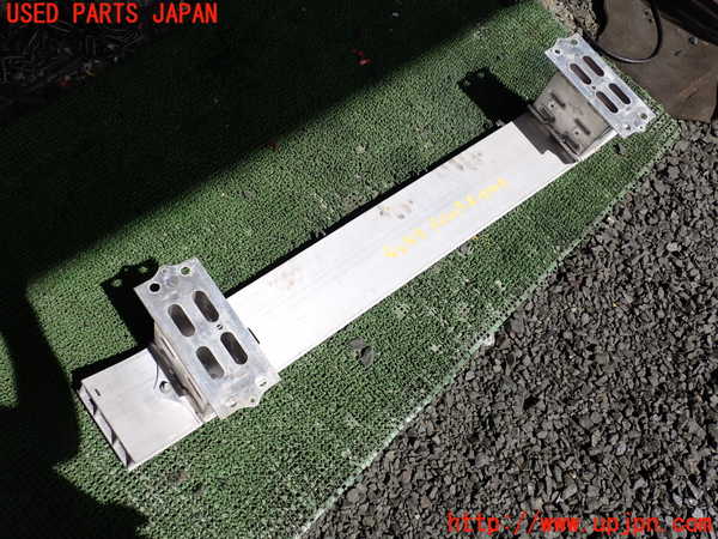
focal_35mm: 30
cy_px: 270
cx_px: 359
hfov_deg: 60.0
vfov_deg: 46.8
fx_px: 622
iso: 100
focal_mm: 5.4
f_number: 9
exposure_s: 1/125
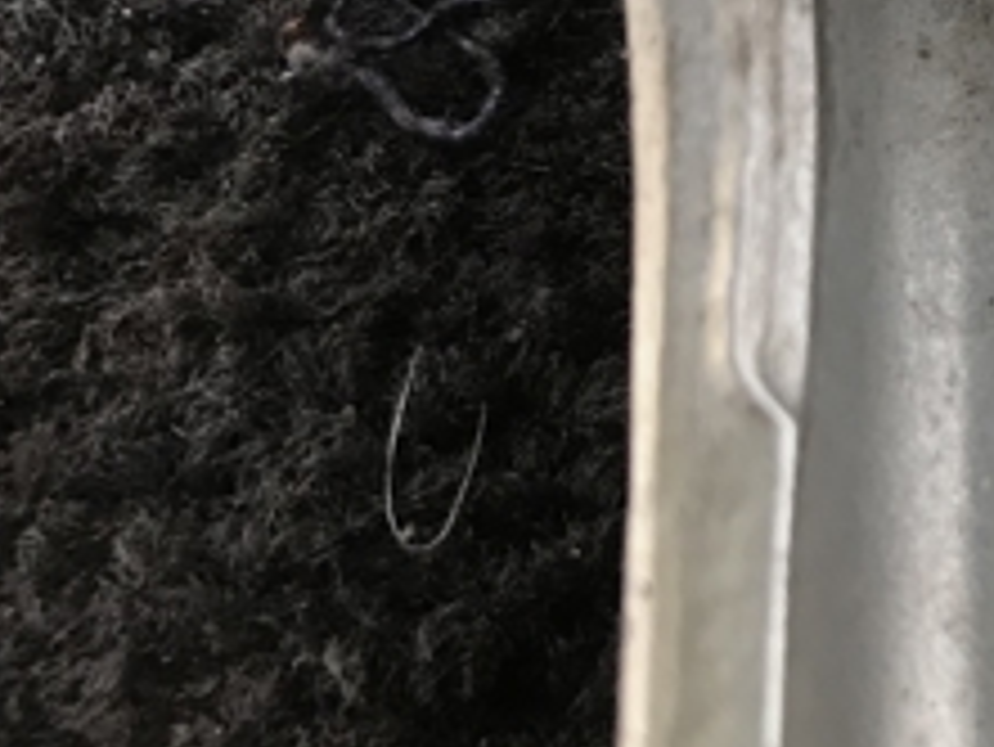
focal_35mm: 81
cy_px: 137
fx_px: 2327
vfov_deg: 18.0
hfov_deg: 21.1
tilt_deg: -68.6
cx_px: 1399
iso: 20
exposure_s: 1/33
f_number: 1.8
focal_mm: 3.99
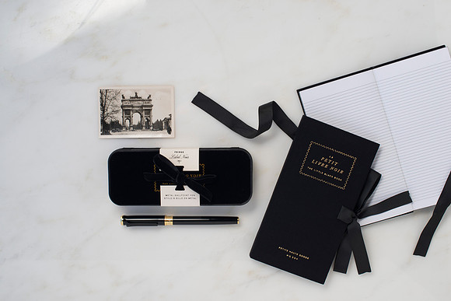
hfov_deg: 39.4
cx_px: 226
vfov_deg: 26.9
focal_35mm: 50
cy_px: 150
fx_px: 630
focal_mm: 50
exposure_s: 1/80
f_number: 11
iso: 250
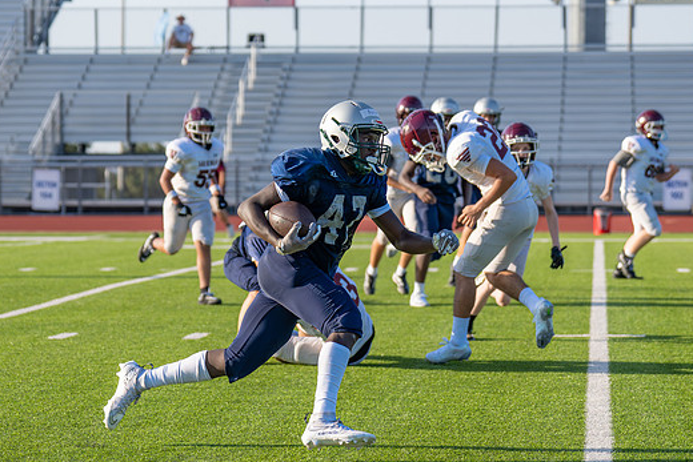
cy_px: 250
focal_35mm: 150
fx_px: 2888
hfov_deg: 13.7
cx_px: 312
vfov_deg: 9.2
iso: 320
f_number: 2.8
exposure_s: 1/3200
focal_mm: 84
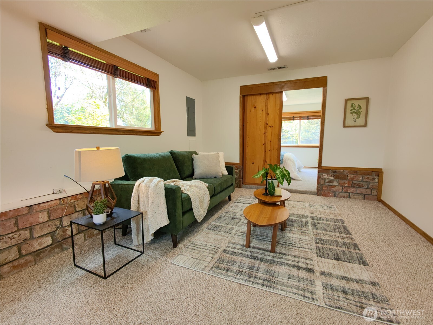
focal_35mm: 16
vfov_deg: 78.1
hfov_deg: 94.5
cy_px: 162
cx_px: 216
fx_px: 200
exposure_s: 1/100
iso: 283
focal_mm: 16
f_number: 2.55
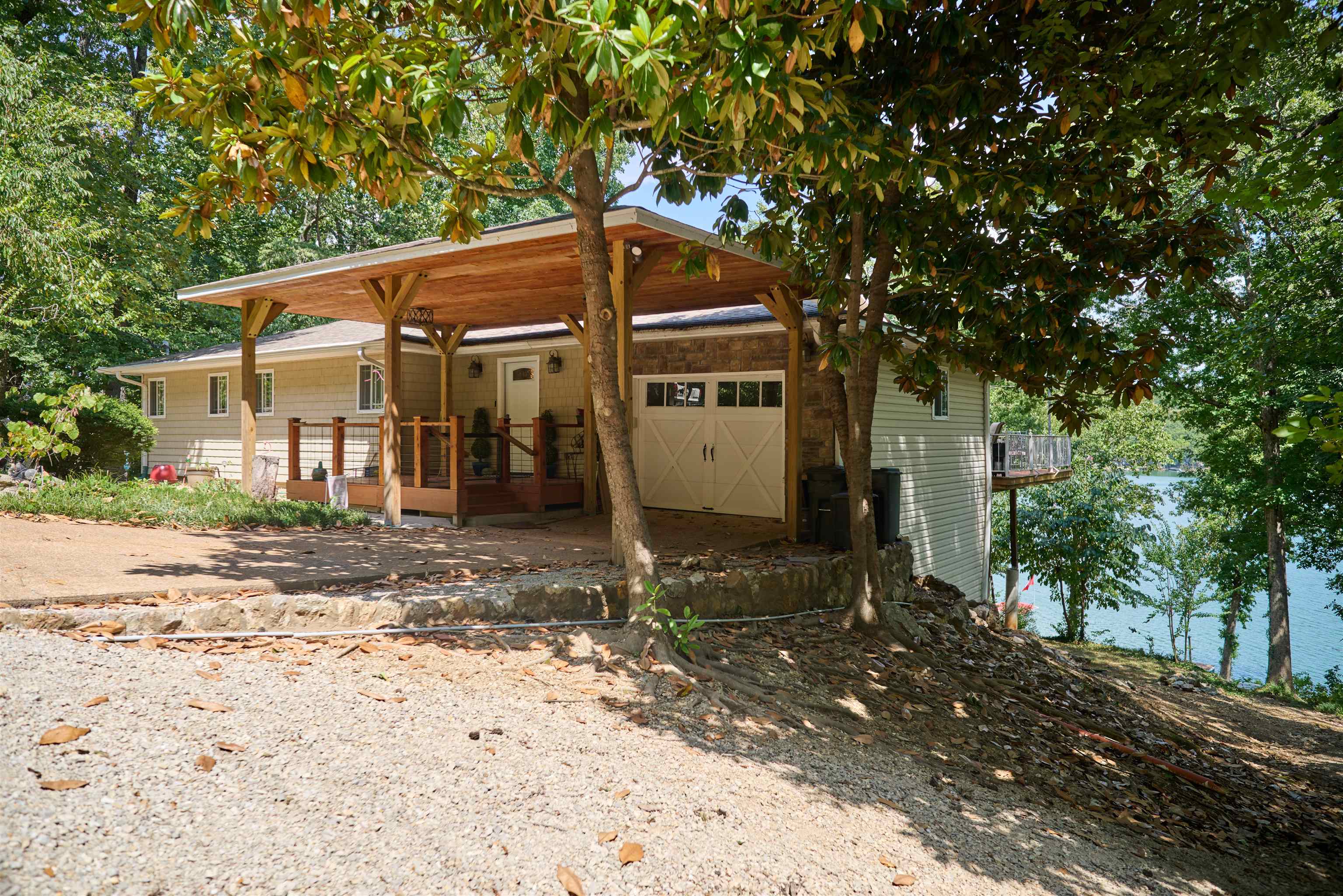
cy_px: 448
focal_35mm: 24
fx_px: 895
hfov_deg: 73.7
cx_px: 672
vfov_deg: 53.1
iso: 100
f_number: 3.2
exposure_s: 1/5000
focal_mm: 24
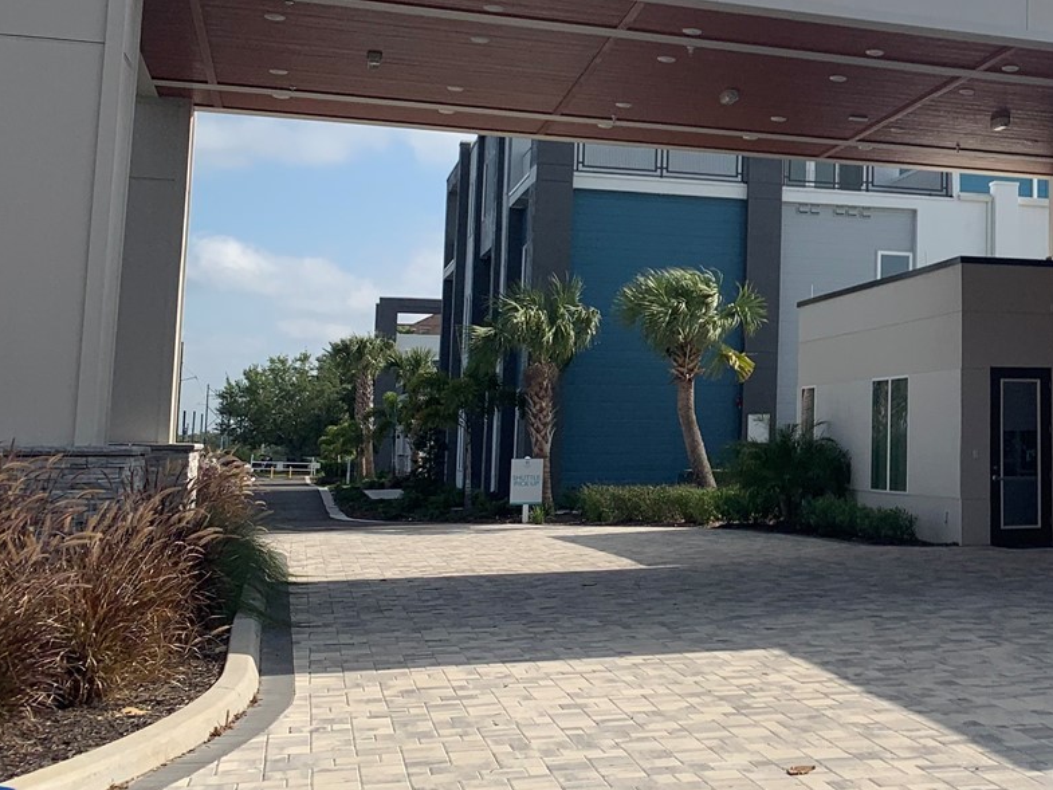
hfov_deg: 33.2
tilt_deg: +9.1
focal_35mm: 53
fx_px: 1612
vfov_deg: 27.3
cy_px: 245
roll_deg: +1.7
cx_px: 1048
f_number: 1.8
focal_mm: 4.25
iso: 25
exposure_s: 1/4274
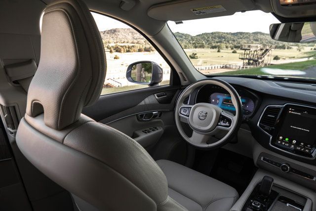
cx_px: 158
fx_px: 211
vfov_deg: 53.2
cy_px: 106
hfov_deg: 73.7
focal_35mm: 24
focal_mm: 24
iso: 1000
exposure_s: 1/200
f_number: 6.3
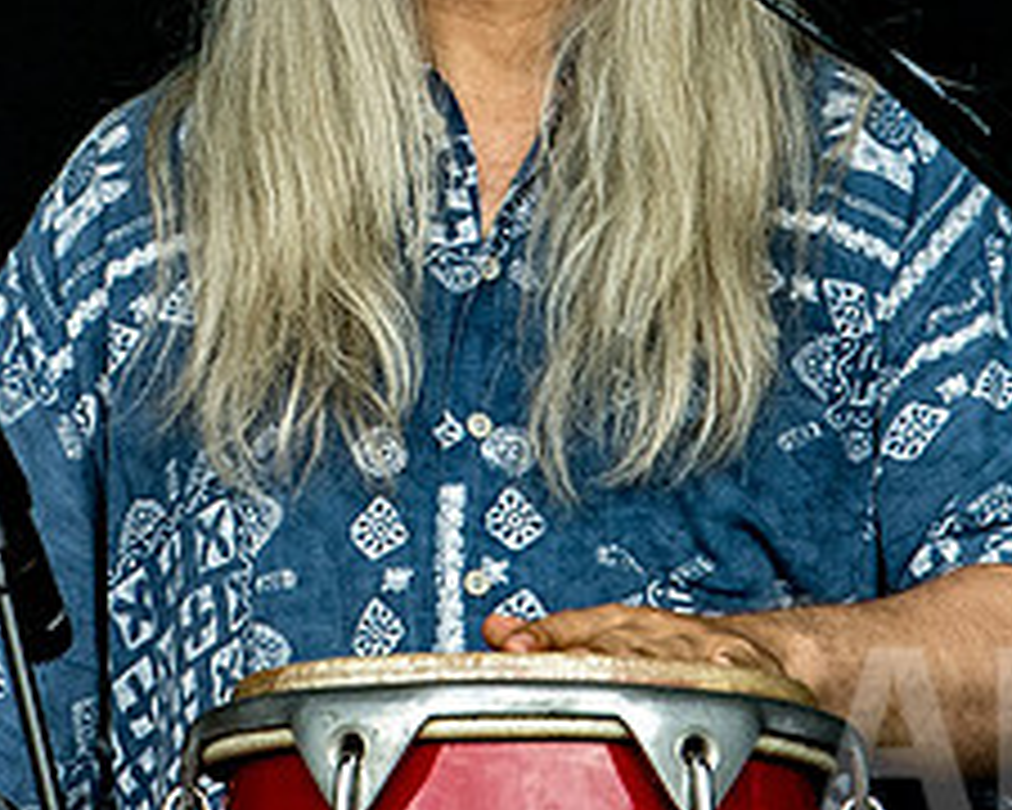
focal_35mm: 837
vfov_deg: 1.8
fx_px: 25069
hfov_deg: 2.3
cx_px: 463
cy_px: -164
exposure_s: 1/640
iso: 2200
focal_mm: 200
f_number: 5.6
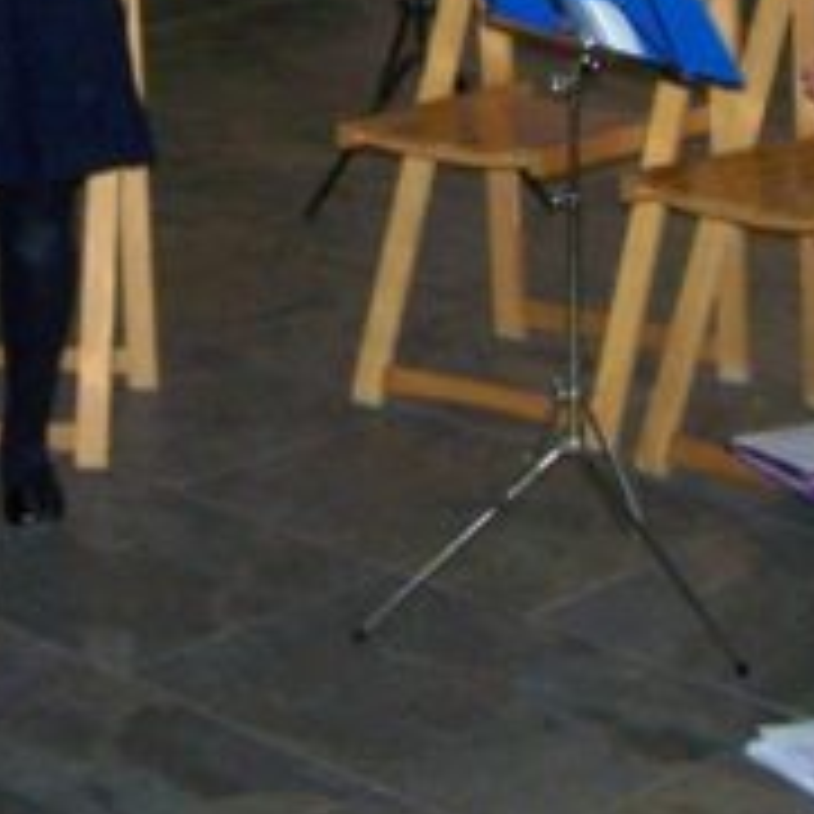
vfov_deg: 12.9
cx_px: 310
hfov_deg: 13.5
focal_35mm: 129
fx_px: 3432
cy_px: -337
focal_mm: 6.3
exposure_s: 1/60
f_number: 2.8
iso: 160
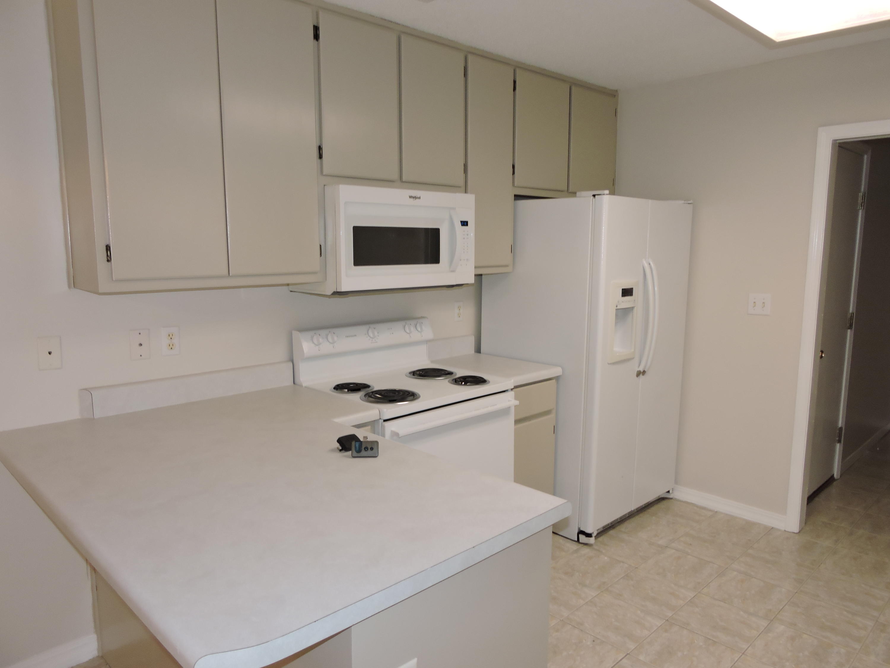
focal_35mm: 24
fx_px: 617
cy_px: 334
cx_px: 445
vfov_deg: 56.8
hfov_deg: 71.6
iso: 220
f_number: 3.3
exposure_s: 1/40
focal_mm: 4.3
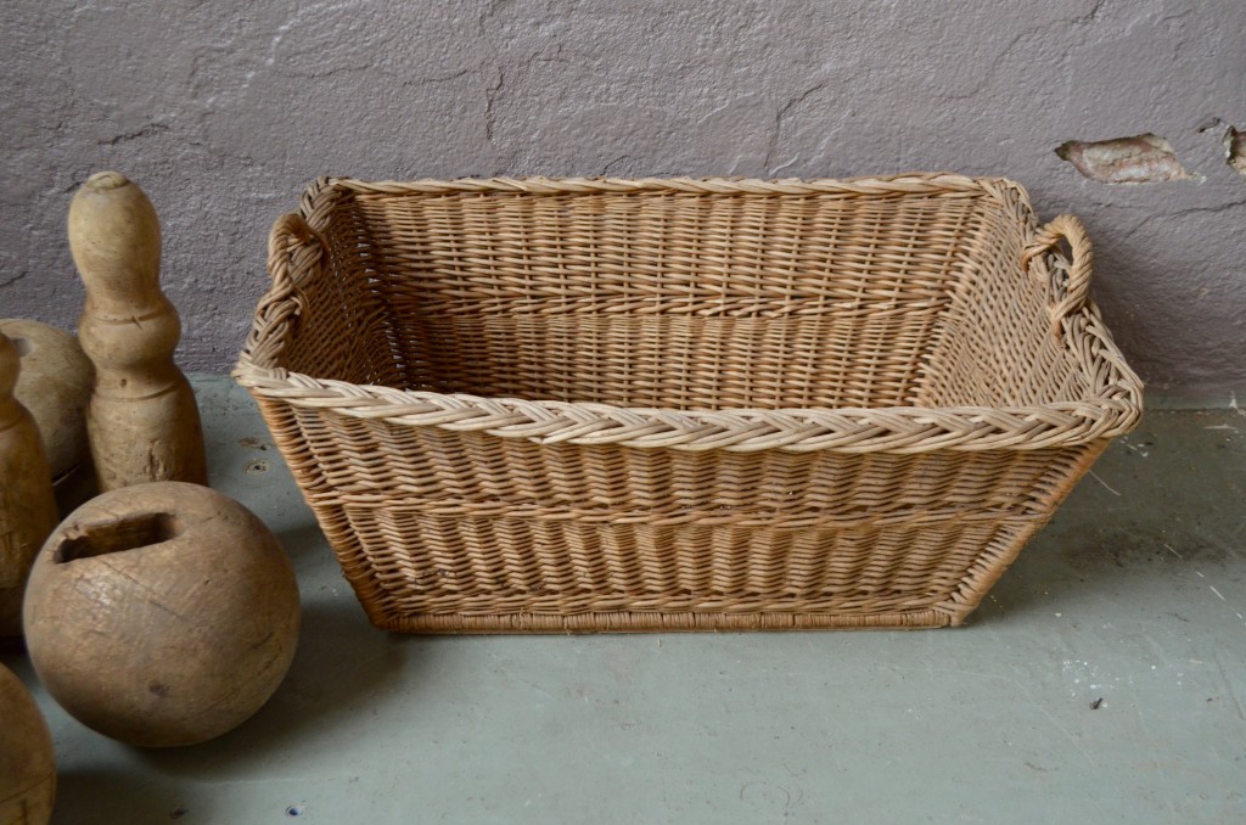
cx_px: 623
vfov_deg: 27.9
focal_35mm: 48
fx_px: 1658
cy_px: 412
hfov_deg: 41.2
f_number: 4.8
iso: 1000
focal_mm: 32
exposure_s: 1/80
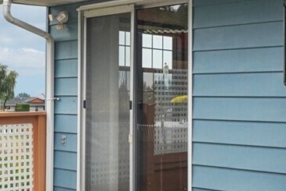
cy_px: 110
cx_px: 113
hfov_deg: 27.3
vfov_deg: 18.4
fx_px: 588
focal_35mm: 74
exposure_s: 1/125
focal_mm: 16
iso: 400
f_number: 8
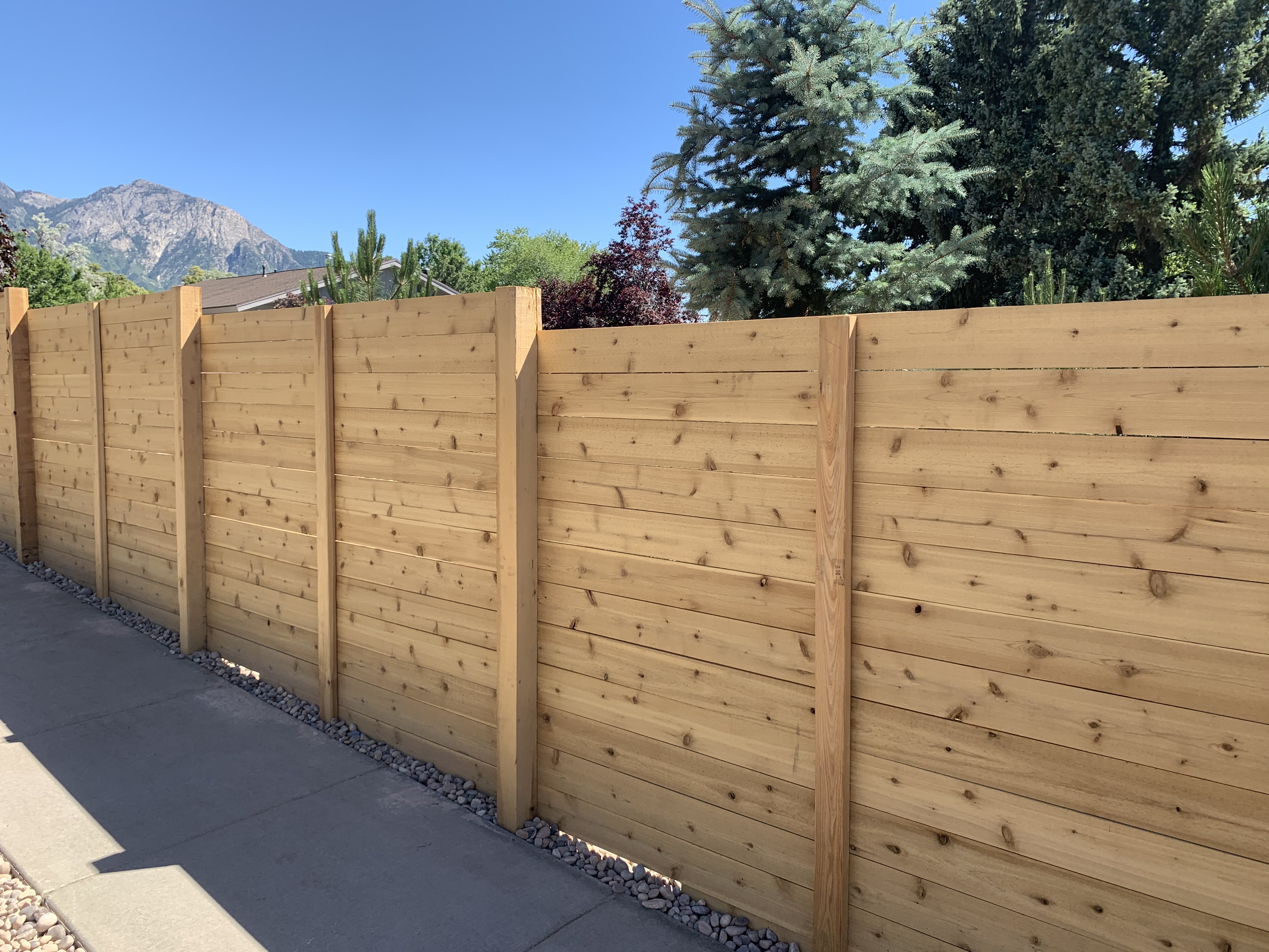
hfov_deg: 67.3
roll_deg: -0.9
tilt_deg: -5.9
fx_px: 953
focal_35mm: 26
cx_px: 634
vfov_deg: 53.1
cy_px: 476
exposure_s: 1/936
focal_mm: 4.25
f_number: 1.8
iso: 25
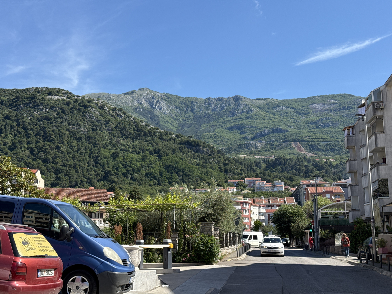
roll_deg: -0.5
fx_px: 544
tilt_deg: +10.6
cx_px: 196
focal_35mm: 48
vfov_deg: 30.3
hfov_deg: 39.7
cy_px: 147
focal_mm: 6.76
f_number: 1.78
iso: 100
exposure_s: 1/4329
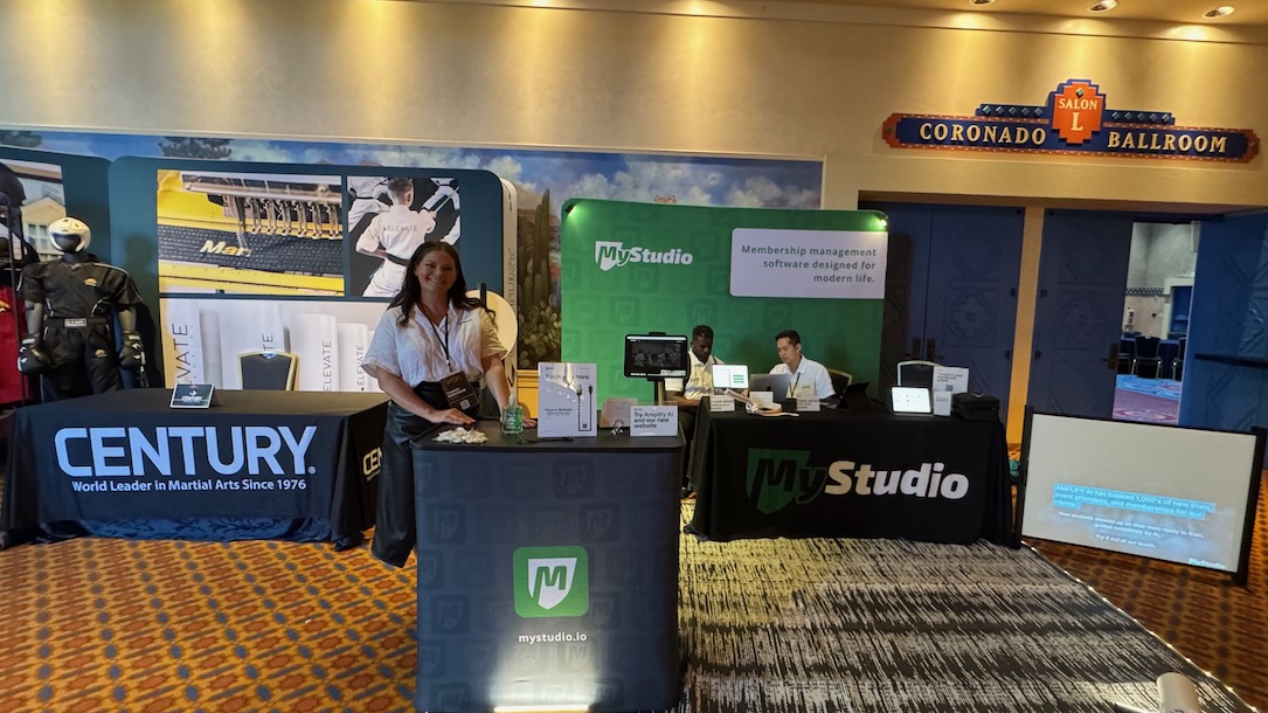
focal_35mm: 18
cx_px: 693
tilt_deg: -7.0
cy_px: 360
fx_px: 605
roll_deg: -1.6
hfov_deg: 92.4
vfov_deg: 61.0
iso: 1000
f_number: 2.2
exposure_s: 1/60
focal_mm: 2.22
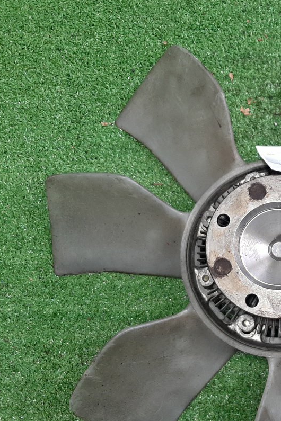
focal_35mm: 49
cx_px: 281
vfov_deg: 40.1
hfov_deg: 26.1
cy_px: 259
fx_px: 574
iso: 154
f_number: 1.7
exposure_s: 1/50
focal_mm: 3.93
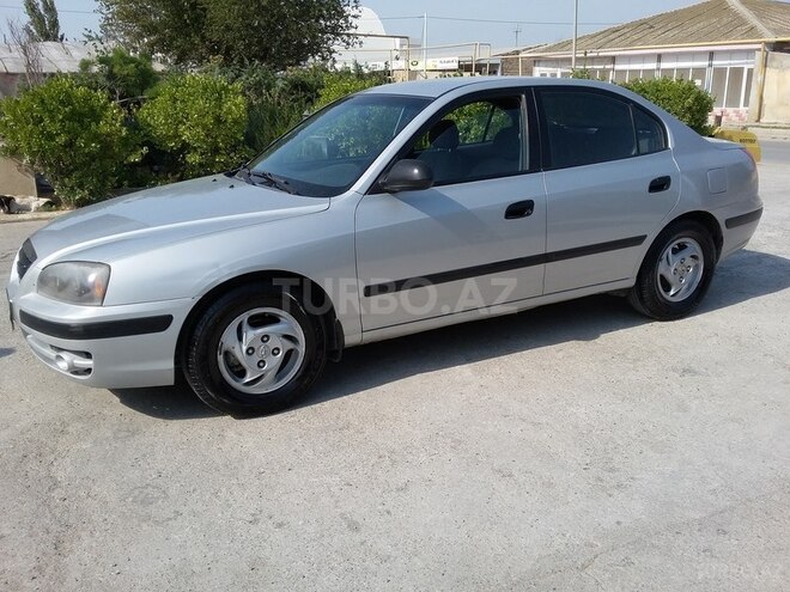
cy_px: 296
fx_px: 707
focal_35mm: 31
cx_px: 395
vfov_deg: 45.4
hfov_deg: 58.4
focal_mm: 3.3
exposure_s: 1/1296
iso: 50
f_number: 2.2
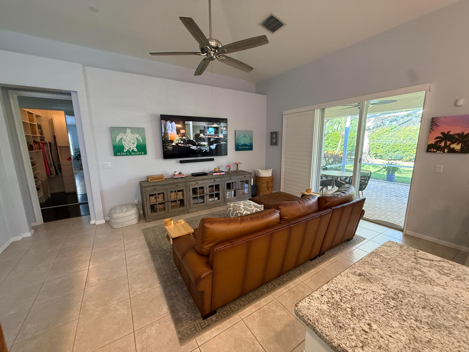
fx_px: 190
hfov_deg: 102.1
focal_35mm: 14
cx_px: 234
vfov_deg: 85.7
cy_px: 176
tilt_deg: -9.2
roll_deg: +0.7
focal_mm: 2.22
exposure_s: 1/60
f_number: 2.2
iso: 400
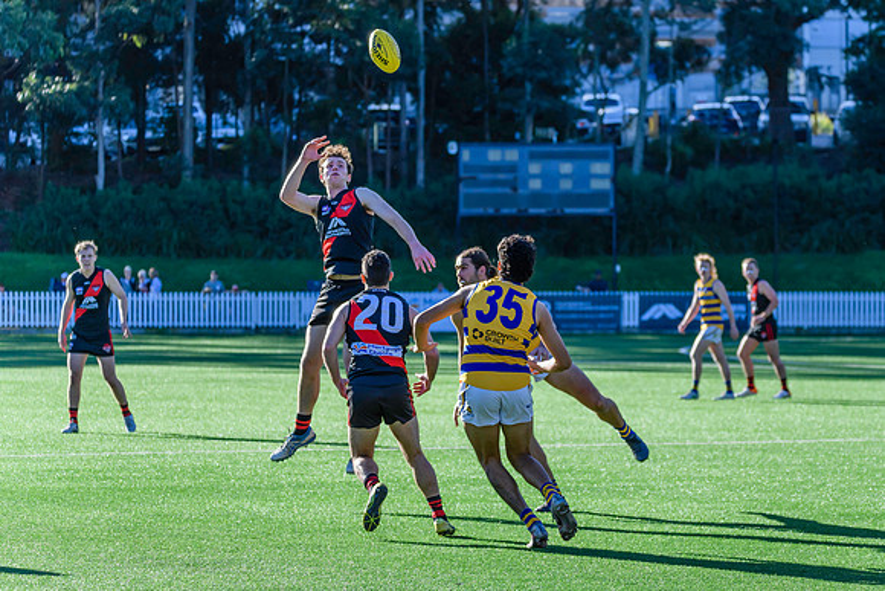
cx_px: 525
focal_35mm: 188
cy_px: 305
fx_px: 4619
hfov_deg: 10.9
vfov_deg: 7.3
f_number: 5.6
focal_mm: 150
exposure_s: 1/2000
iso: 800
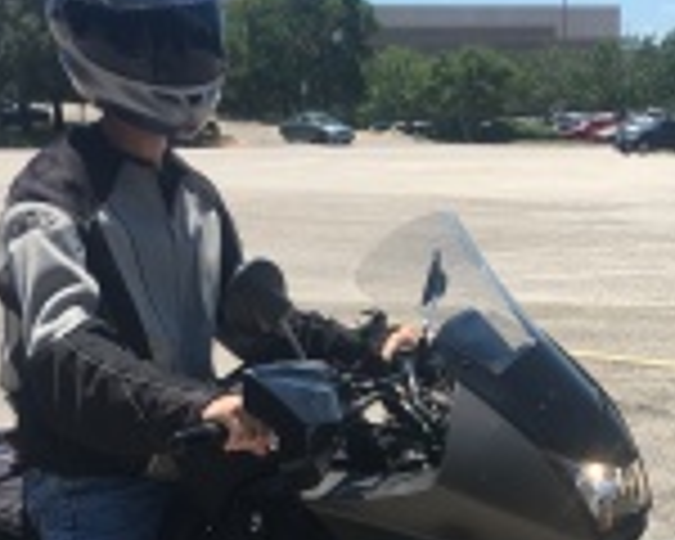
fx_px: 1378
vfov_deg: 21.5
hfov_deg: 27.4
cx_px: 446
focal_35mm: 69
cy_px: 522
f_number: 2.2
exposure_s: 1/1304
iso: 25
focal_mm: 4.15
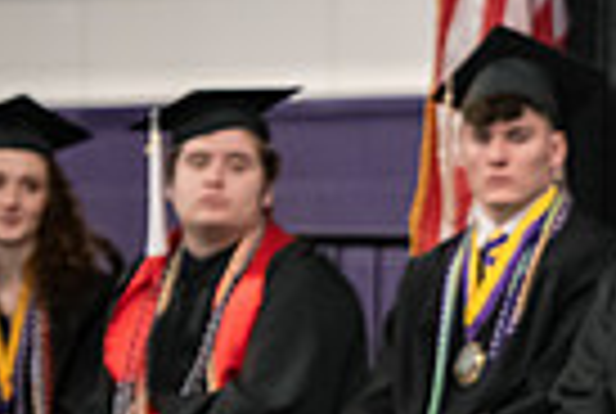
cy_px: 65
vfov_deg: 2.3
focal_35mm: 591
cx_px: 1290
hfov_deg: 3.4
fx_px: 10135
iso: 3200
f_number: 3.2
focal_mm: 140
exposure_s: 1/200
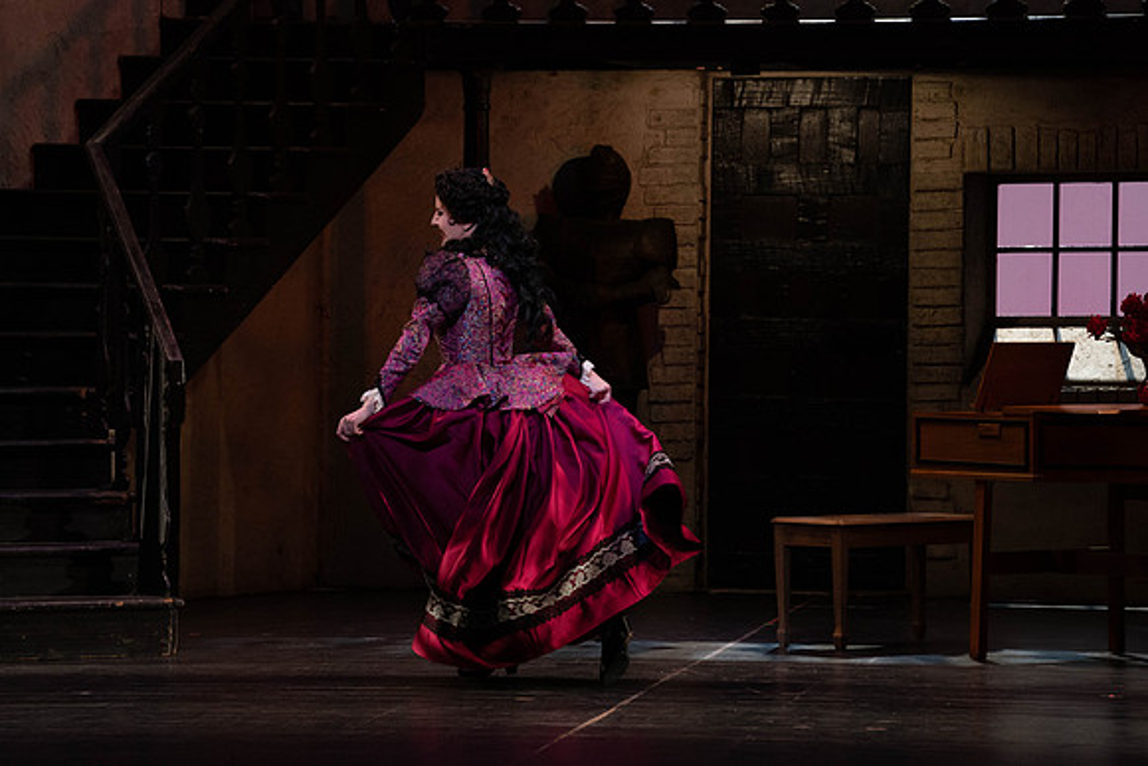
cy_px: 383
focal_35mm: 200
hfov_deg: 10.3
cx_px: 574
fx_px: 6379
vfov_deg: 6.9
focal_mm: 200
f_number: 7.1
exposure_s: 1/250
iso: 3200
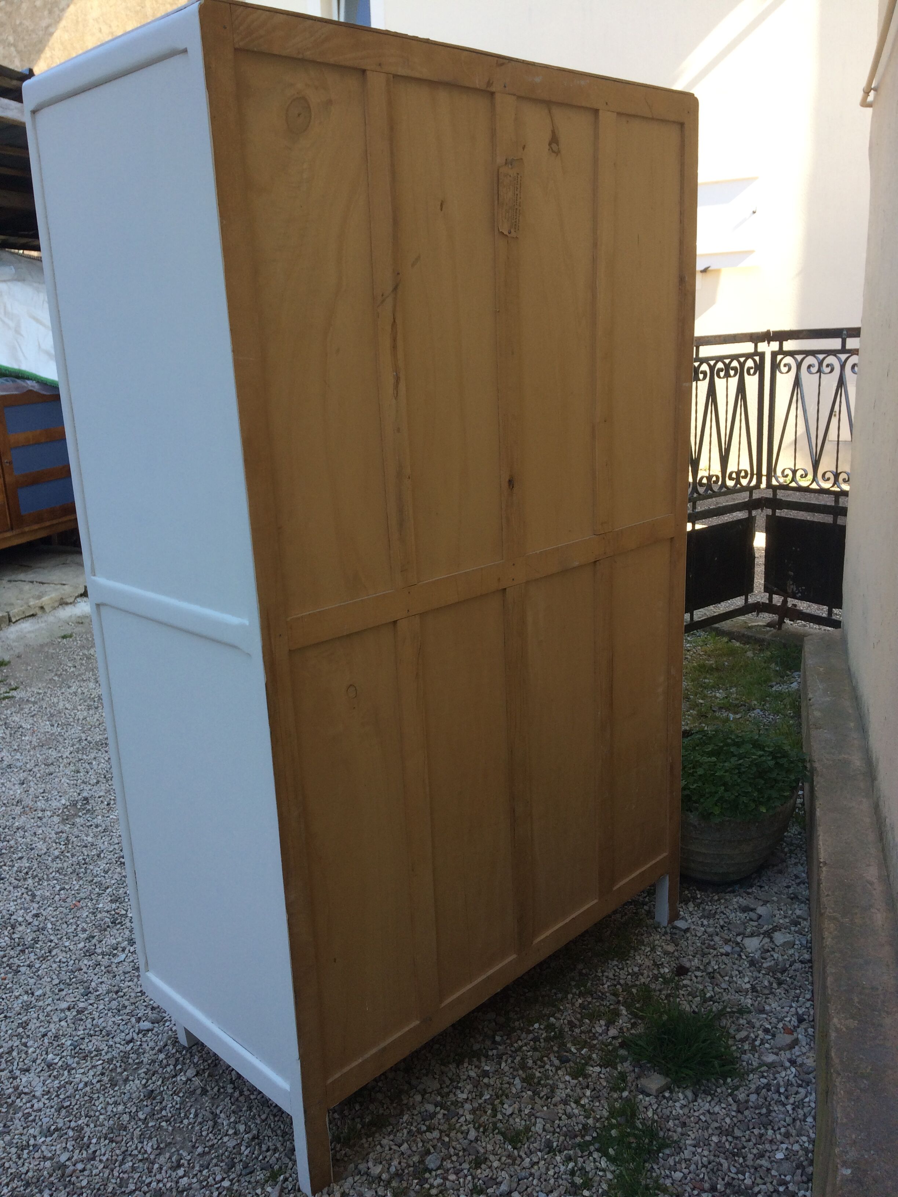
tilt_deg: -13.6
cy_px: 598
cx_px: 449
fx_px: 1003
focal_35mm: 29
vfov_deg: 61.7
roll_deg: +1.5
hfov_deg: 48.2
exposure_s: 1/244
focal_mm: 4.15
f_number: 2.2
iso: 32
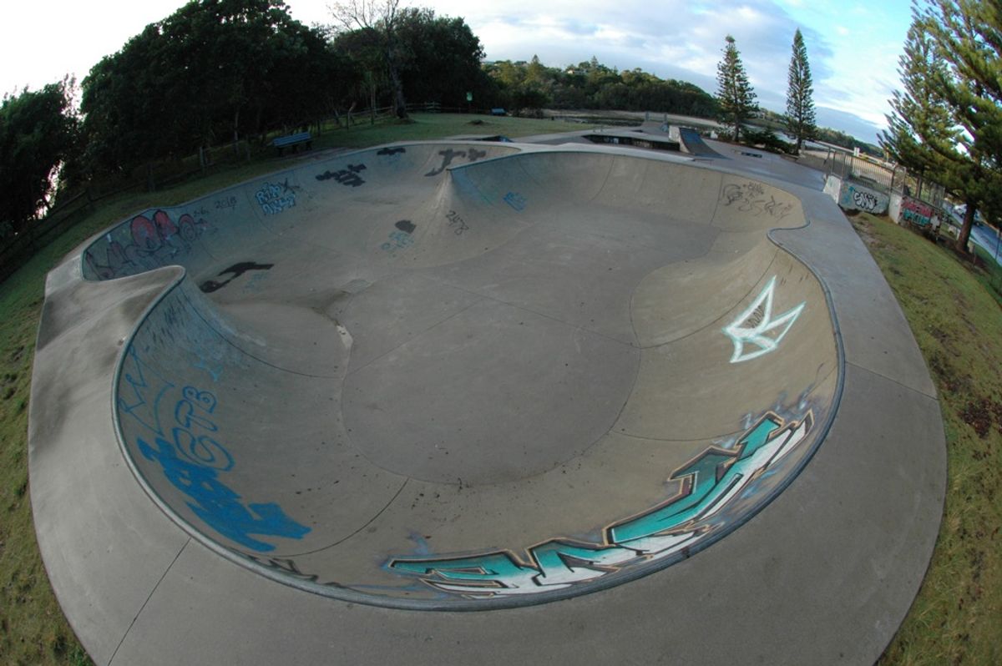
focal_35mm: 16
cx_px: 501
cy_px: 333
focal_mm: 10.5
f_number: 9
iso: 800
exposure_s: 1/320
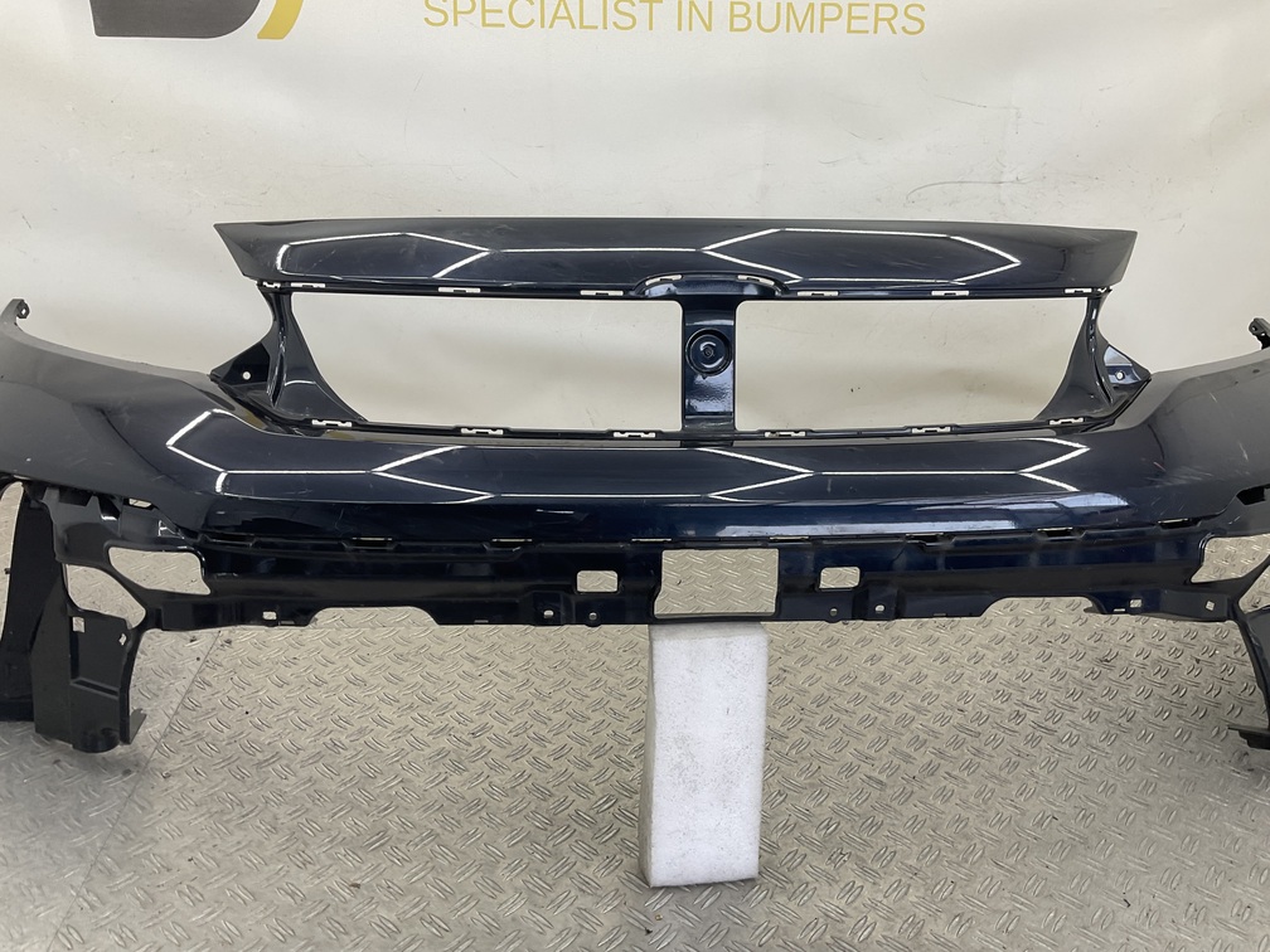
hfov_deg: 61.7
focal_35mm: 29
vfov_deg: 48.2
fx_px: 1064
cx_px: 635
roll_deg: -2.9
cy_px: 476
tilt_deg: -23.6
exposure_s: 1/120
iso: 25
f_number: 1.8
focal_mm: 3
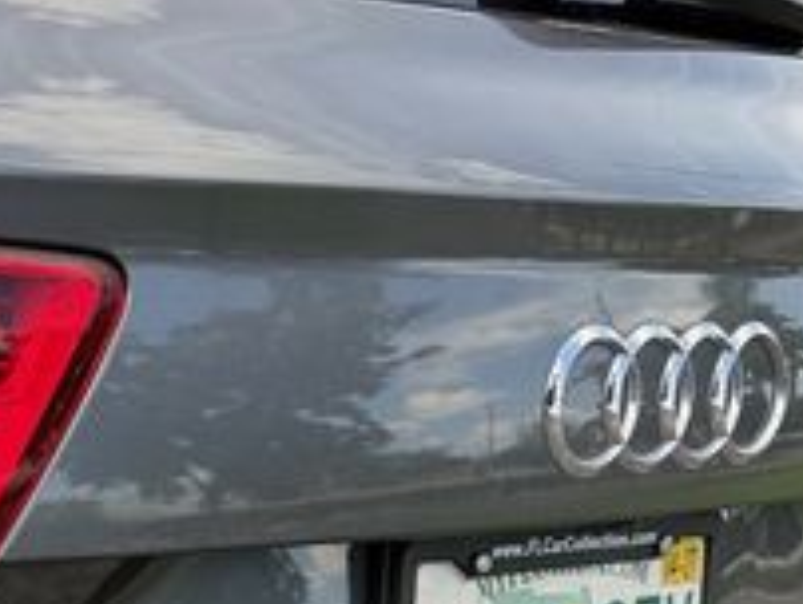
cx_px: -278
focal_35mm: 76
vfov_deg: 17.9
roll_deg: -6.1
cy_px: 823
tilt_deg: -24.6
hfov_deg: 22.5
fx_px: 1765
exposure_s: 1/539
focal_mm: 6.76
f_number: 1.78
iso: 80
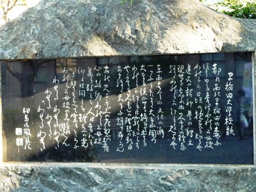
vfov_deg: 24.4
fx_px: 444
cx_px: 128
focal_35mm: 60
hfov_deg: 32.2
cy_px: 96
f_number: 2.8
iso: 320
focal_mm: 12.8
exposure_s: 1/125
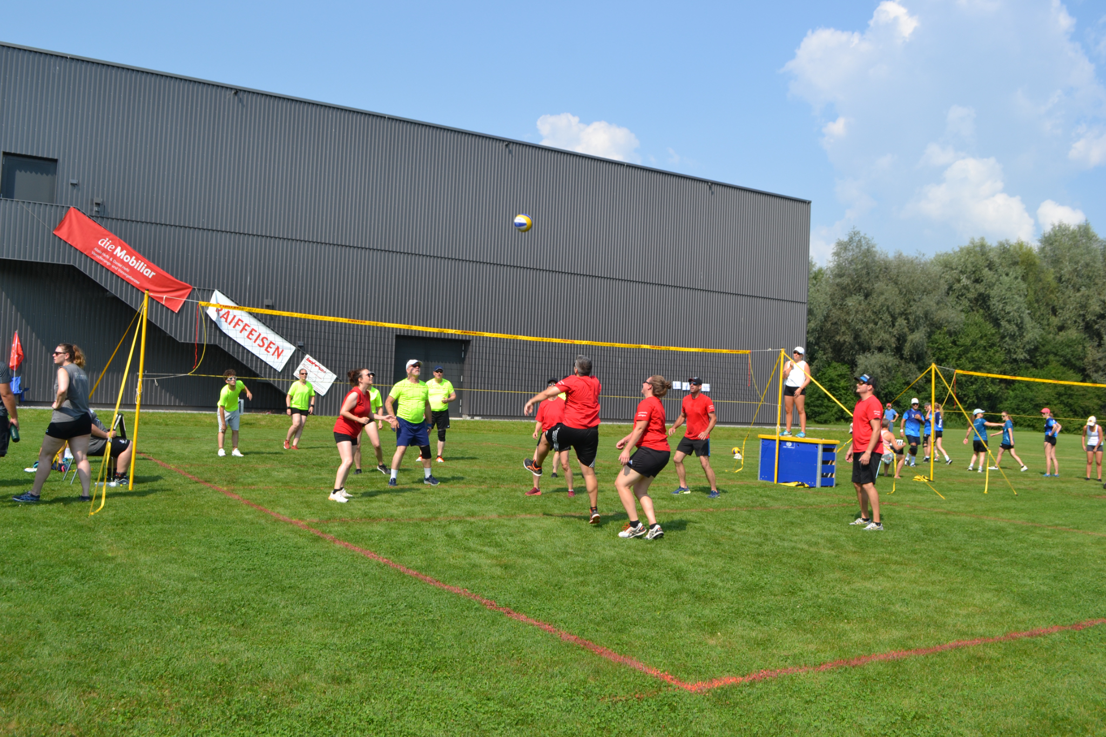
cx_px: 553
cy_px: 368
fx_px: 1014
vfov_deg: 40.0
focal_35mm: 33
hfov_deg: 57.2
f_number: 8
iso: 100
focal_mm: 22
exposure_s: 1/250
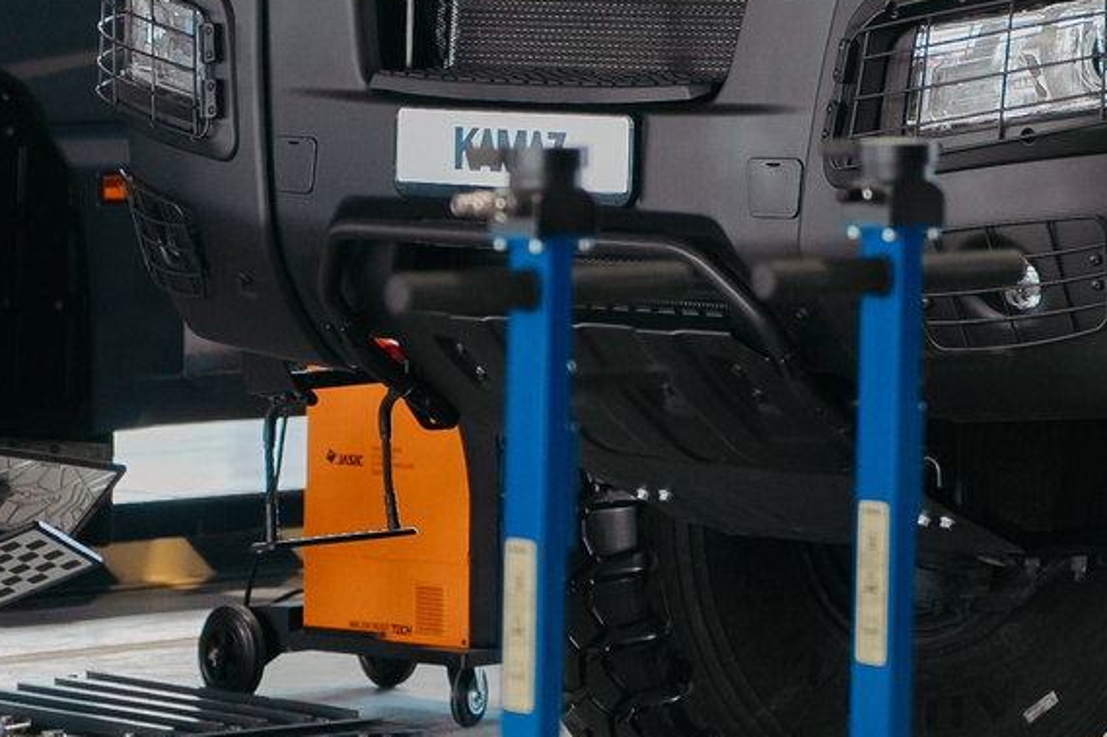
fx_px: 5810
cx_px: 2154
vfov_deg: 7.2
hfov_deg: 10.1
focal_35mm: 189
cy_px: -203
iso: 160
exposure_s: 1/125
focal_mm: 42
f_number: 2.2
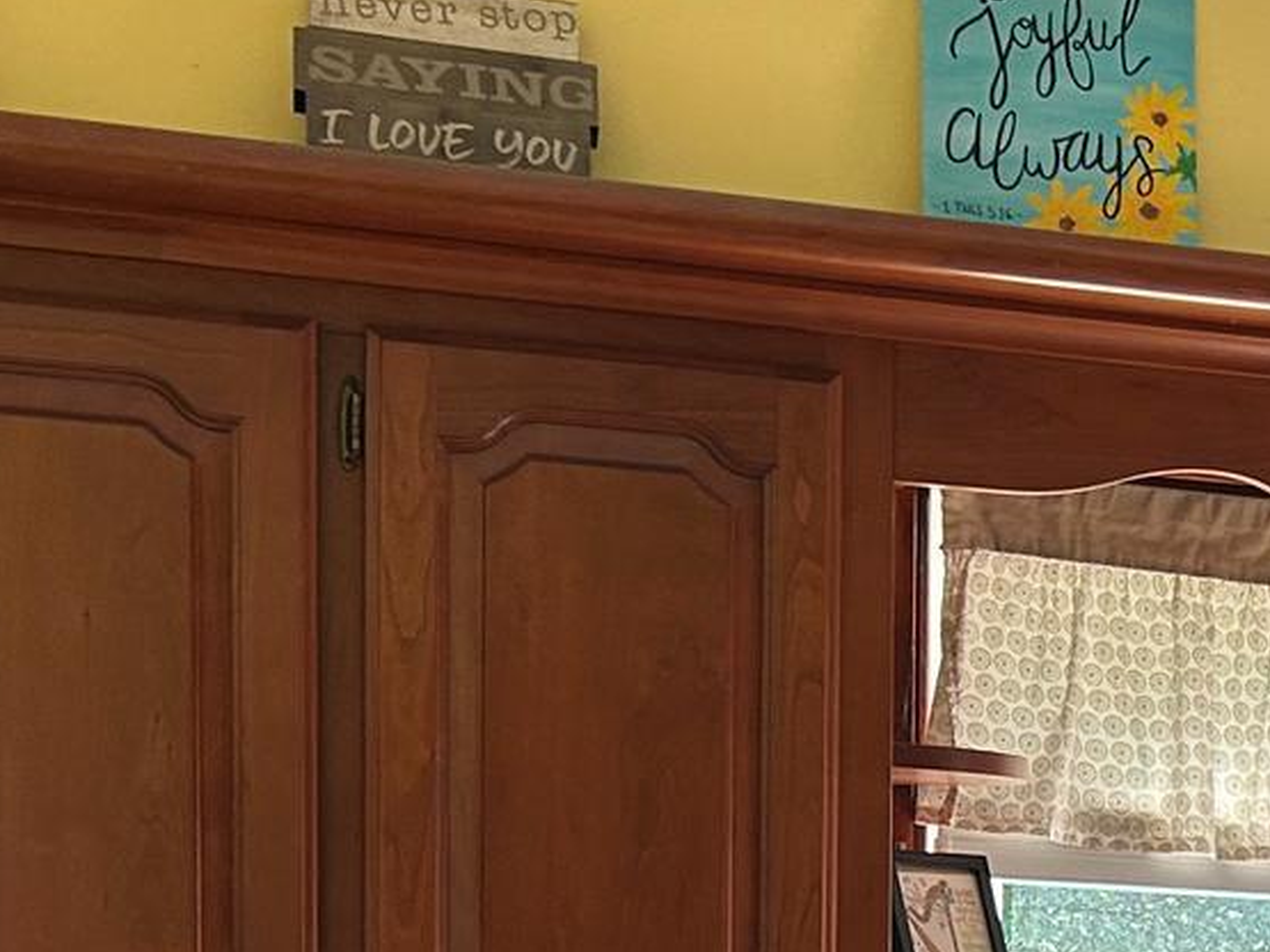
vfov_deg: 14.6
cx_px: 1700
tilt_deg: -5.1
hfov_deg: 18.8
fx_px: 3521
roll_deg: -2.0
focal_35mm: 96
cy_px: 1327
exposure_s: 1/120
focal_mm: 5.7
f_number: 1.5
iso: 80
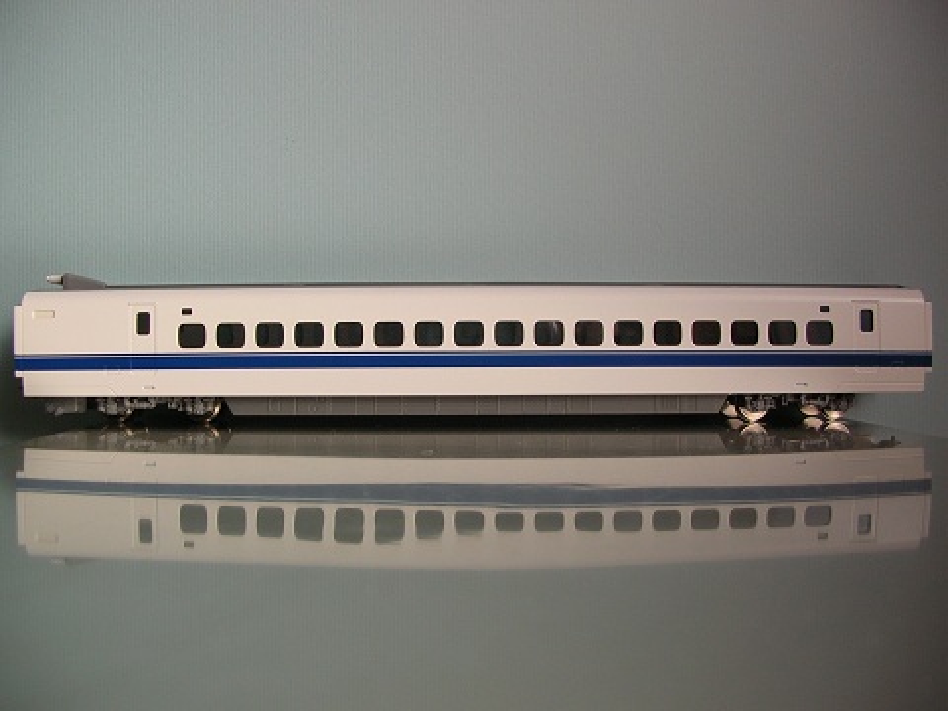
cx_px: 474
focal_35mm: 35
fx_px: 959
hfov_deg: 52.6
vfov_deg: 40.7
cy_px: 356
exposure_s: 1/18.6
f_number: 2.8
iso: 50
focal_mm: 5.8
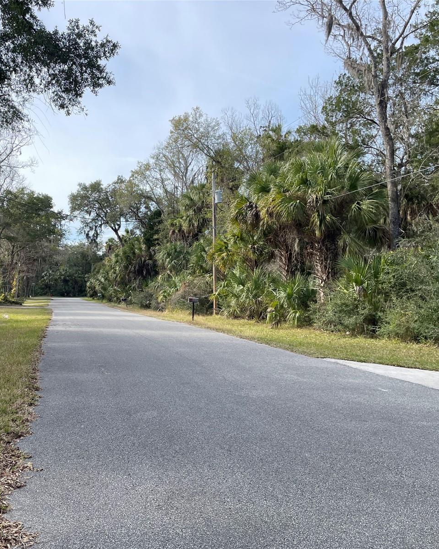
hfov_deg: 42.5
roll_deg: -0.6
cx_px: 131
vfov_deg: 52.8
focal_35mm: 34
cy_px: 275
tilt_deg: +2.4
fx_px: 552
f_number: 1.6
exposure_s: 1/1575
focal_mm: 4.2
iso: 32
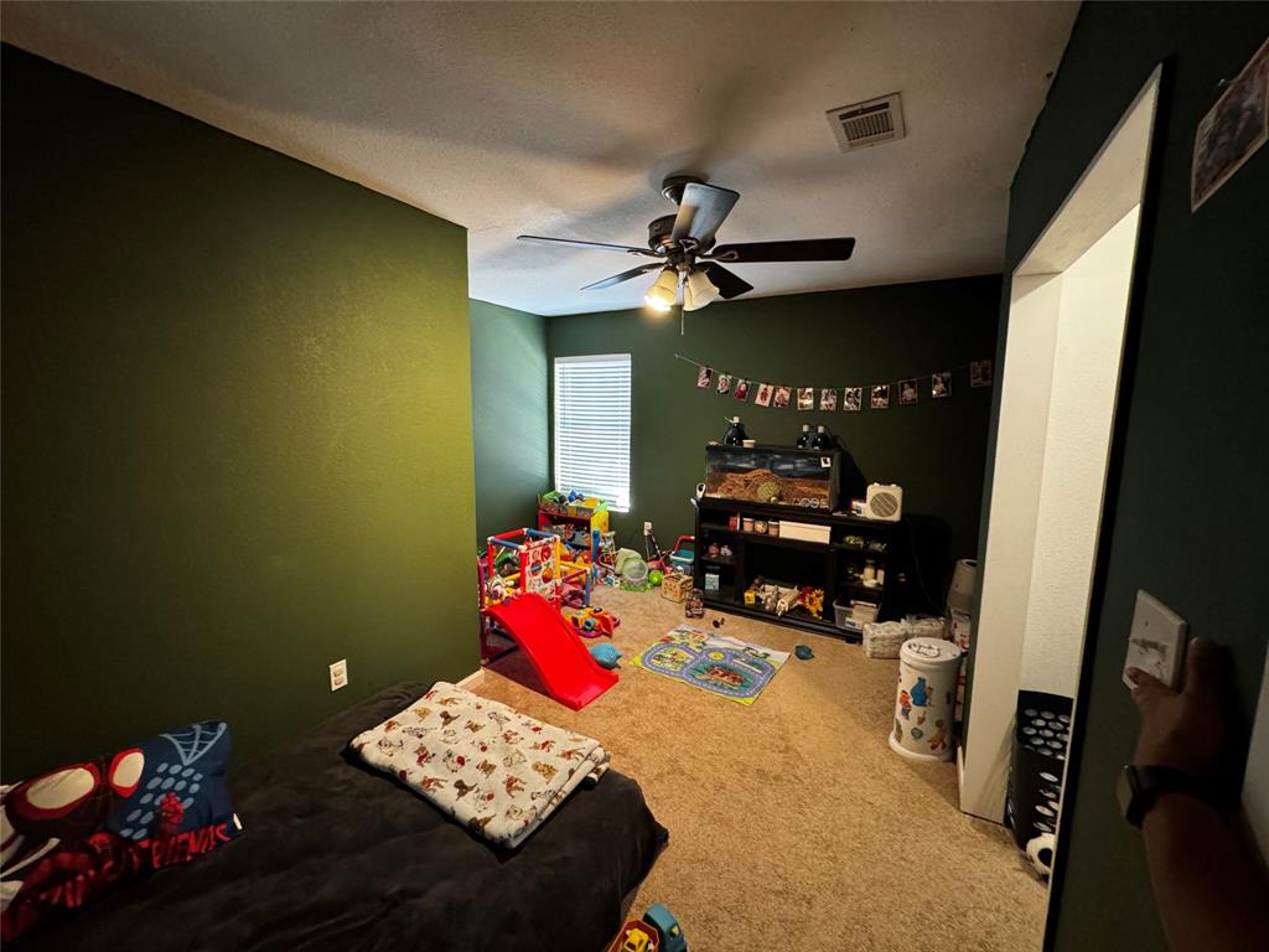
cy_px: 476
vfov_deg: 85.7
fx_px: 513
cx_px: 634
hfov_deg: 102.1
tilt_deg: -7.9
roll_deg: -0.9
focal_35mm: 14
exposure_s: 1/60
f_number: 2.2
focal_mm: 2.22
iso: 1000
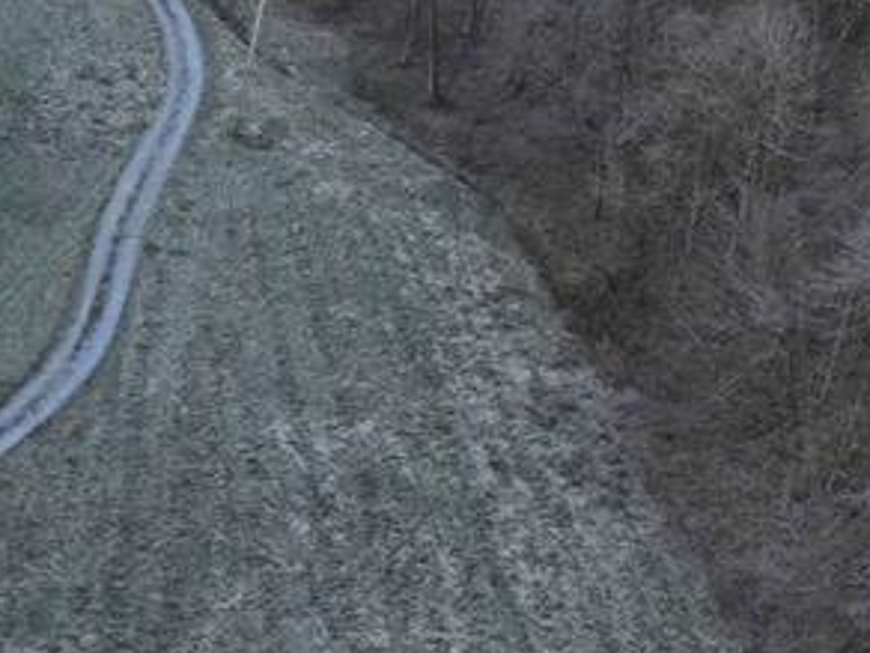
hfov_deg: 19.5
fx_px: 2111
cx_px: -524
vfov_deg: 17.5
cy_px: 444
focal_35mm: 84
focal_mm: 12.29
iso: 110
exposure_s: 1/120
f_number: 2.8
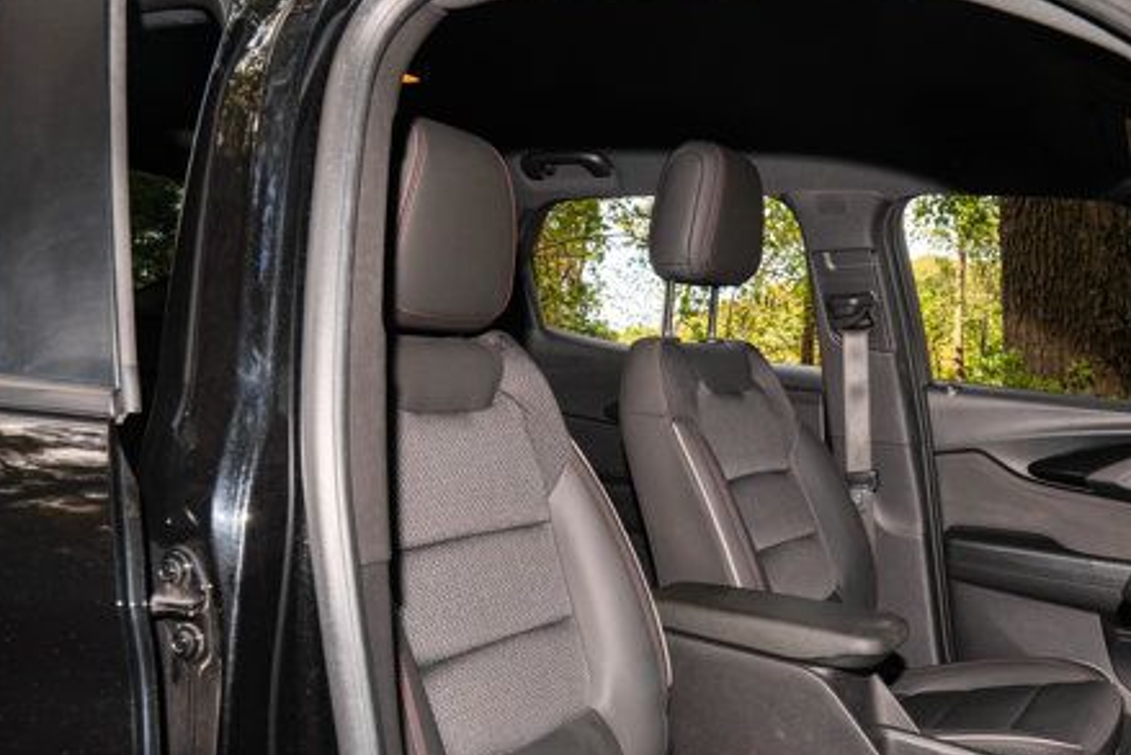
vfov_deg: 37.3
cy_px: 532
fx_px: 1100
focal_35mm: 35
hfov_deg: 52.8
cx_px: 801
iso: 640
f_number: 9
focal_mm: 24
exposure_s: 1/200
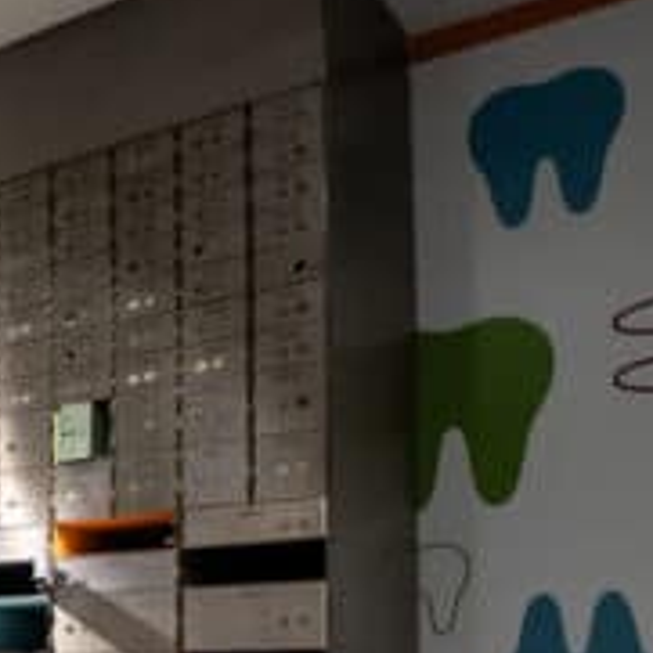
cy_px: 693
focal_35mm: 54
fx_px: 1152
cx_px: -462
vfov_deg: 29.0
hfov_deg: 22.2
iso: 1600
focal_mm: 10
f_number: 4
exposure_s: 1/200
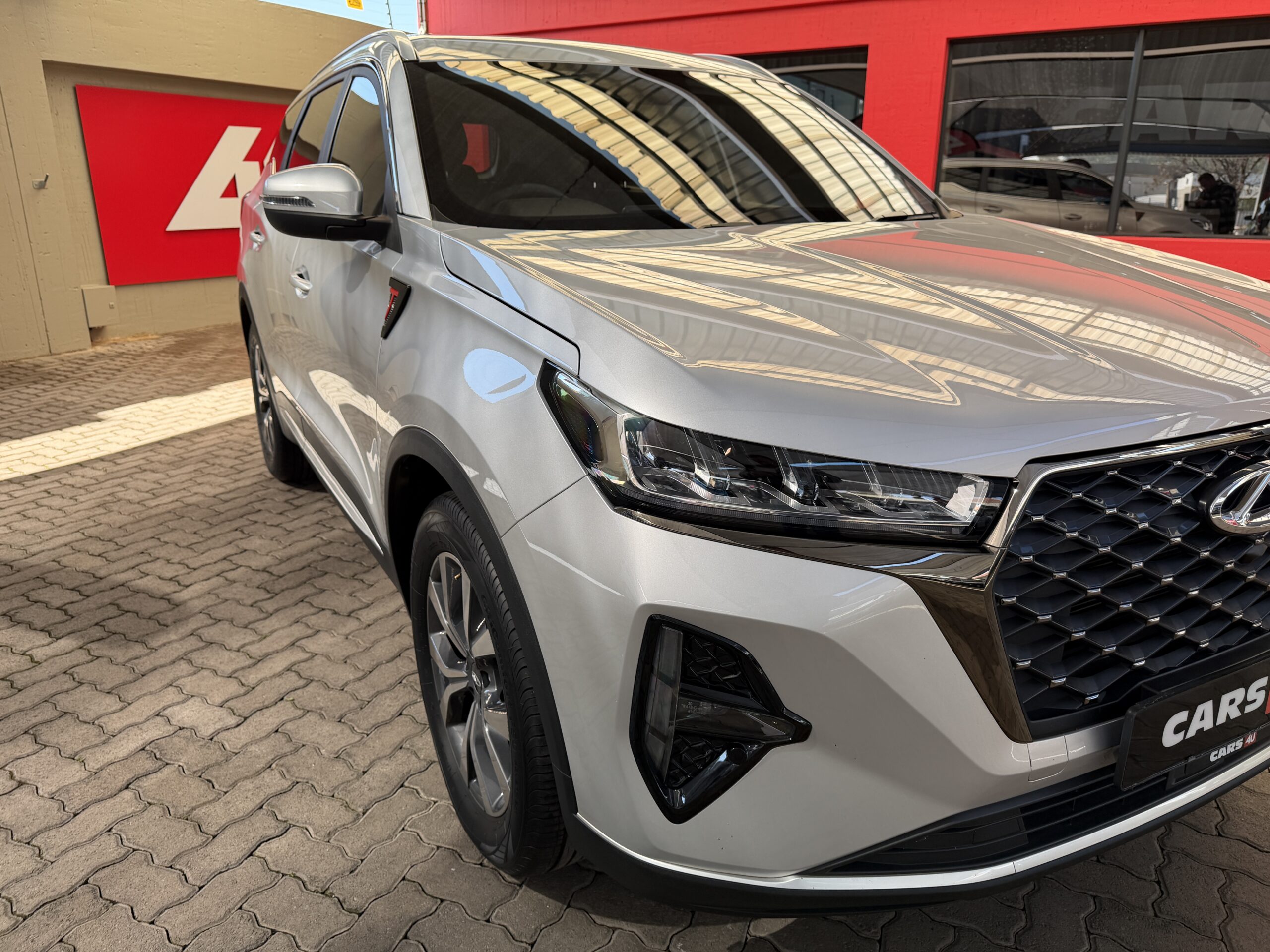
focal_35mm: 24
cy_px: 476
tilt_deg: -17.7
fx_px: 881
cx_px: 635
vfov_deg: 56.8
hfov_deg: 71.6
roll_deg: -0.3
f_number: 1.78
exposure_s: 1/191
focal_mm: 6.76
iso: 64
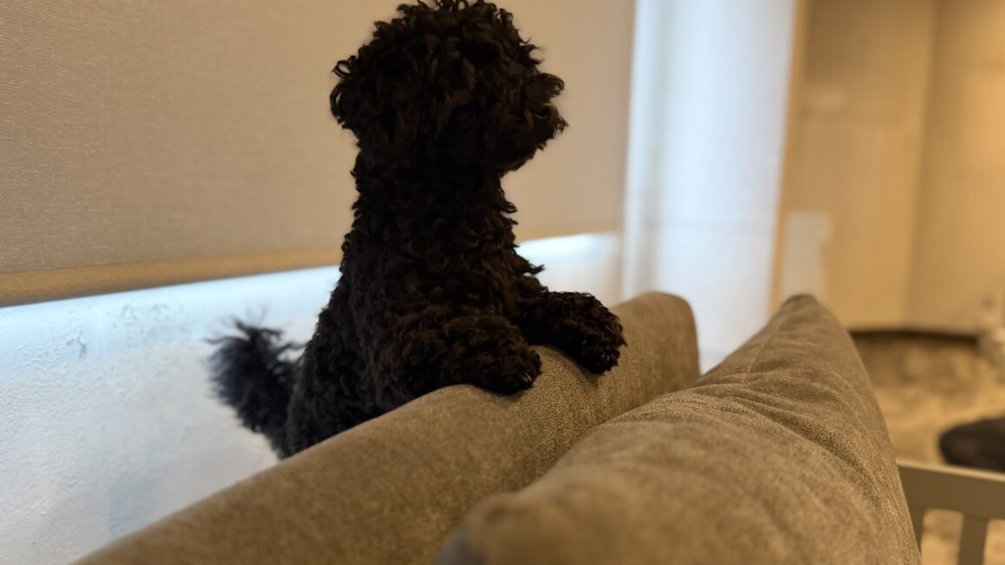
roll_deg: -1.9
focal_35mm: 29
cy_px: 310
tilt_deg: -9.8
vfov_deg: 40.1
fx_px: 773
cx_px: 501
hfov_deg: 66.1
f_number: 1.78
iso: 500
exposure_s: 1/60
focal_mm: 6.76
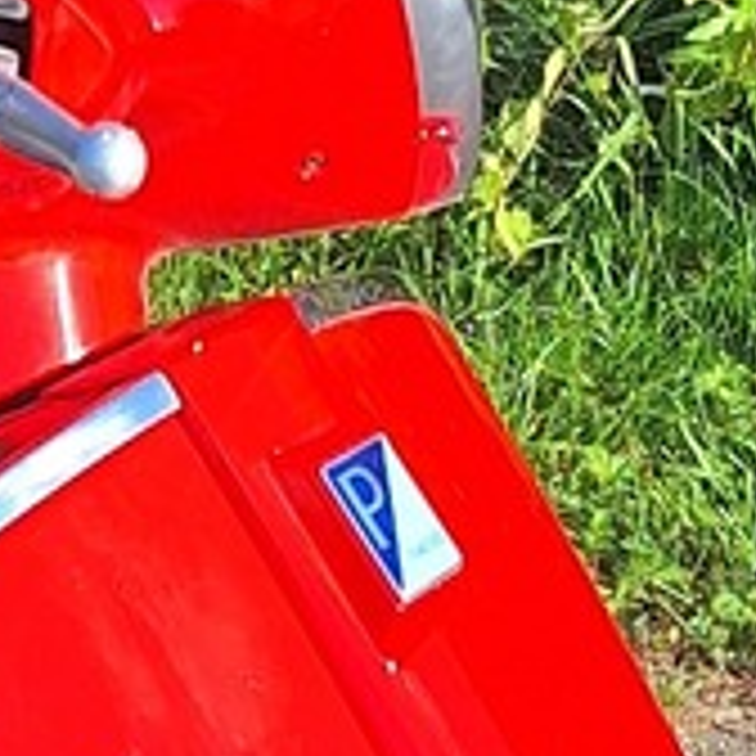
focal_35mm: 194
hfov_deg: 8.9
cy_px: 662
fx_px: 4793
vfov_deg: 9.0
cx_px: -248
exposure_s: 1/1575
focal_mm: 5.54
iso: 40
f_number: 1.8
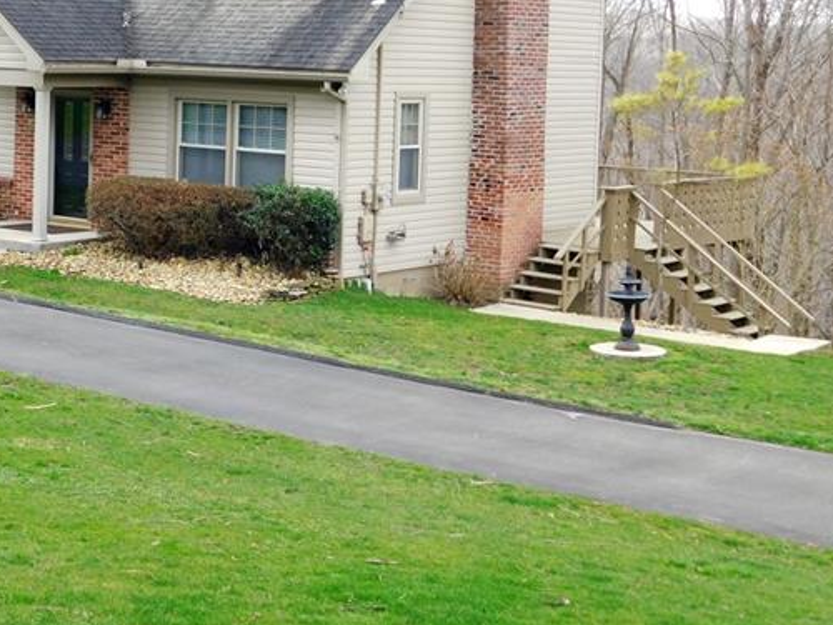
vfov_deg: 20.3
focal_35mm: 72
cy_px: 152
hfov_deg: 26.6
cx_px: 178
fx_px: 1733
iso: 125
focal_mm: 8
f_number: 3.7
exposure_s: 1/160
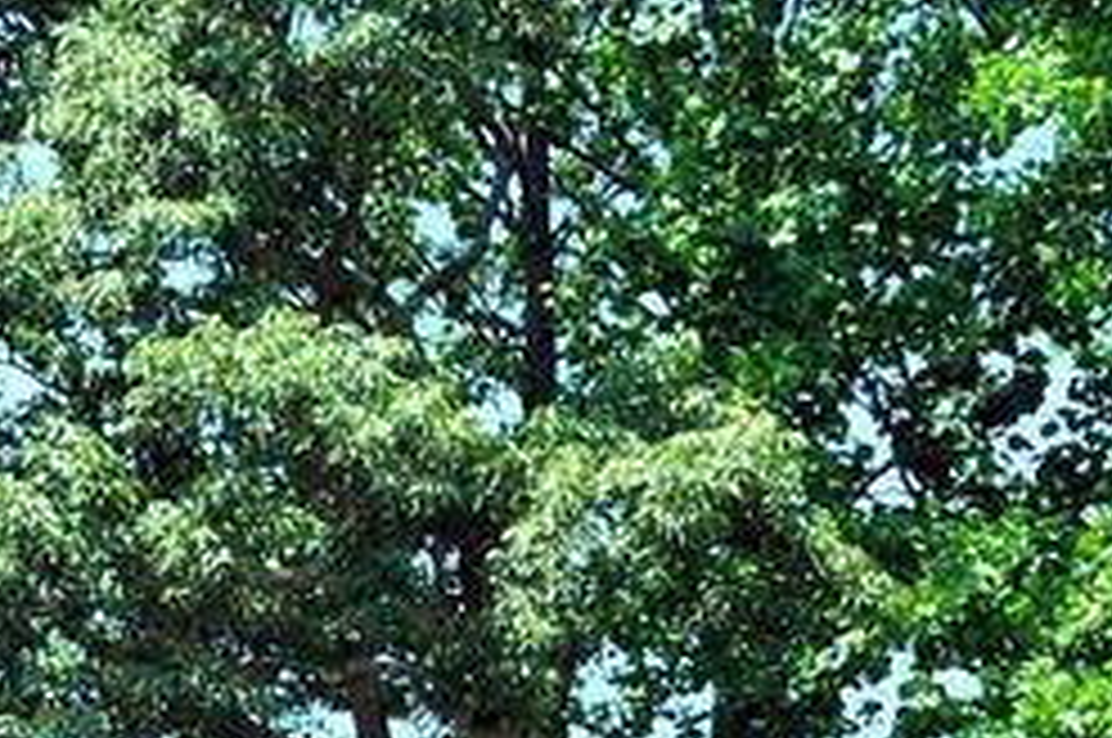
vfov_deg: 4.5
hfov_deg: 6.9
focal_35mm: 297
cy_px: 2074
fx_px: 9162
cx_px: 180
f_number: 8
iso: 200
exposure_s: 1/250
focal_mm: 34
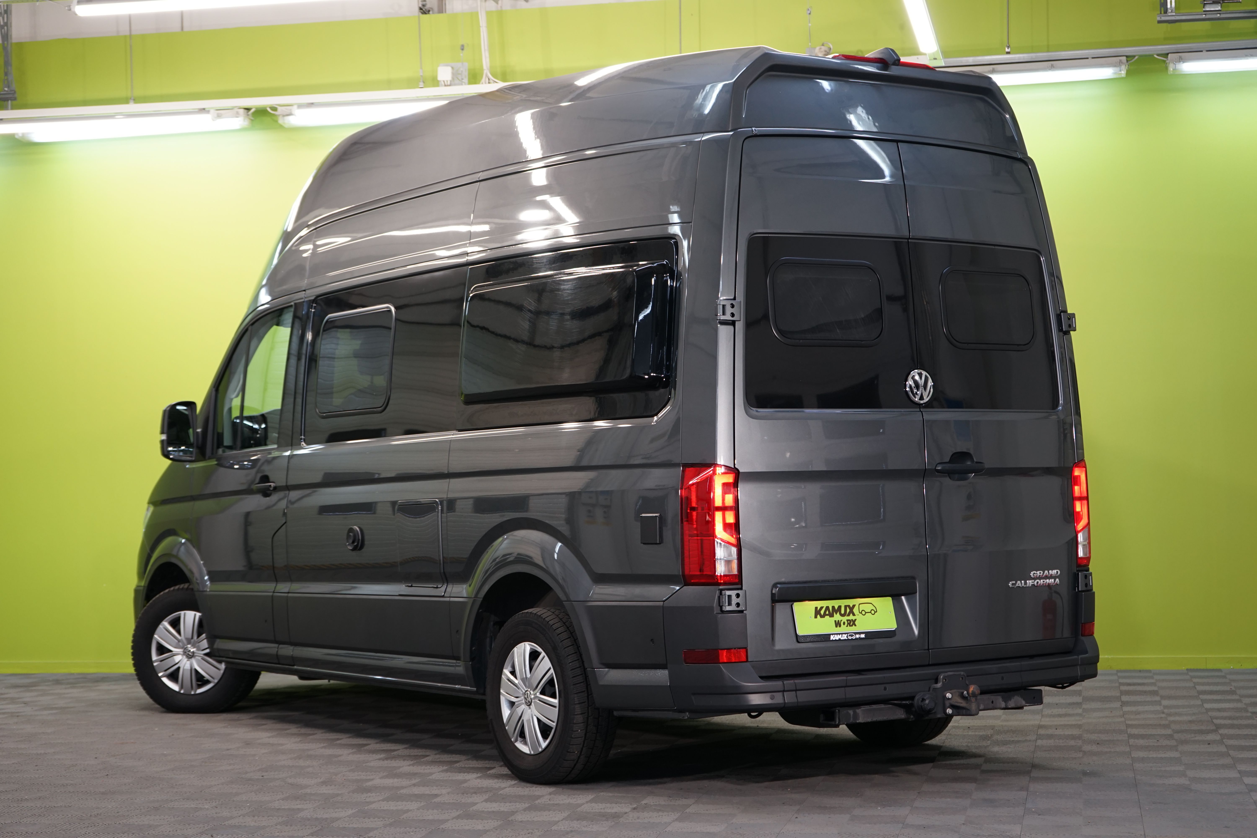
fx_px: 2165
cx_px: 628
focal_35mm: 62
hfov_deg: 32.4
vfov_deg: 21.9
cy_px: 419
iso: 500
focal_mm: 62
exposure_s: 1/30
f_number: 5.6
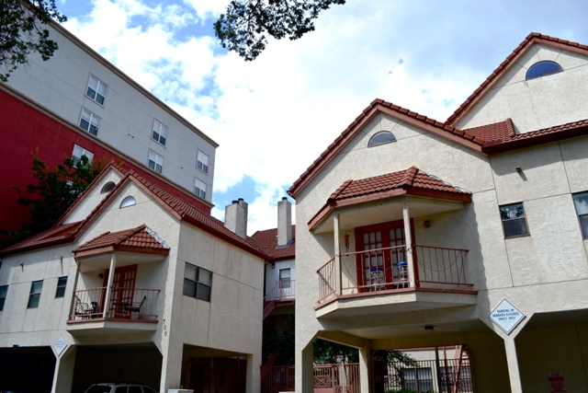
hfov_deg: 67.4
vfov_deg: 48.0
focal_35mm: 27
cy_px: 196
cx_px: 294
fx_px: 441
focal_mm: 18
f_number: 8
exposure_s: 1/250
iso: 100
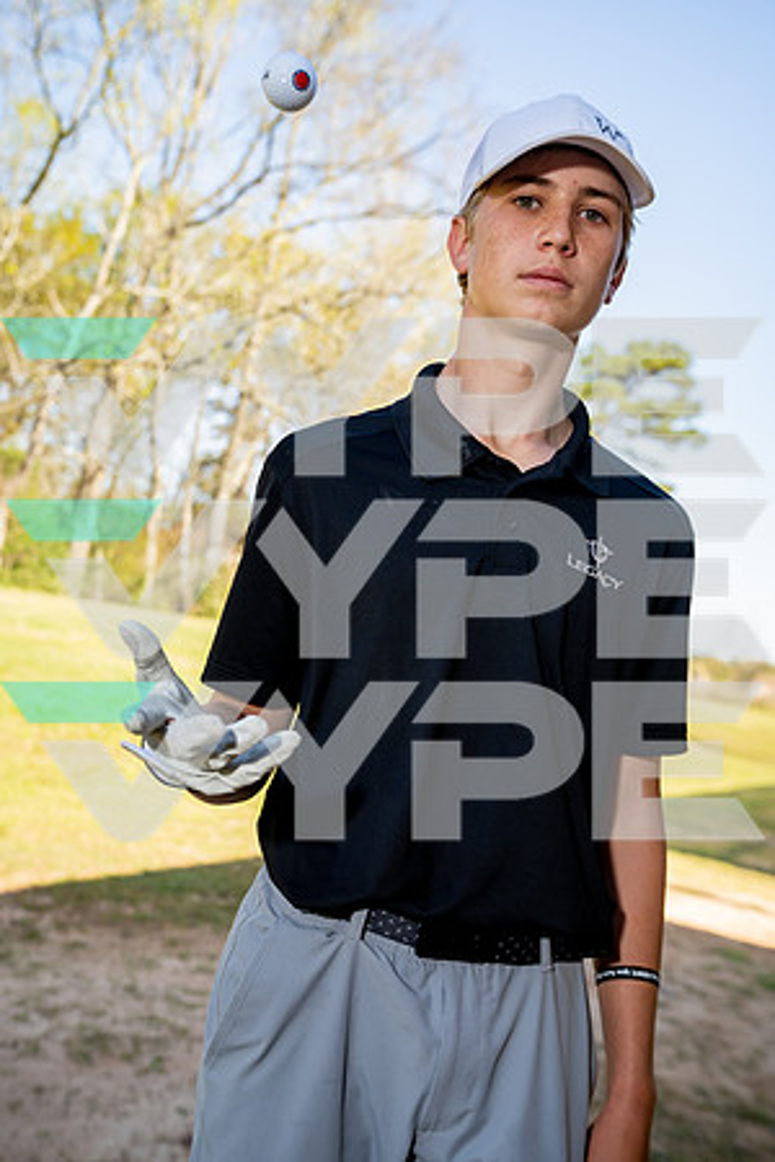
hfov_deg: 31.2
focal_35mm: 43
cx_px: 388
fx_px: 1388
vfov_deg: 45.4
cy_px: 581
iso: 100
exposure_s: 1/250
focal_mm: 43
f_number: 4.5
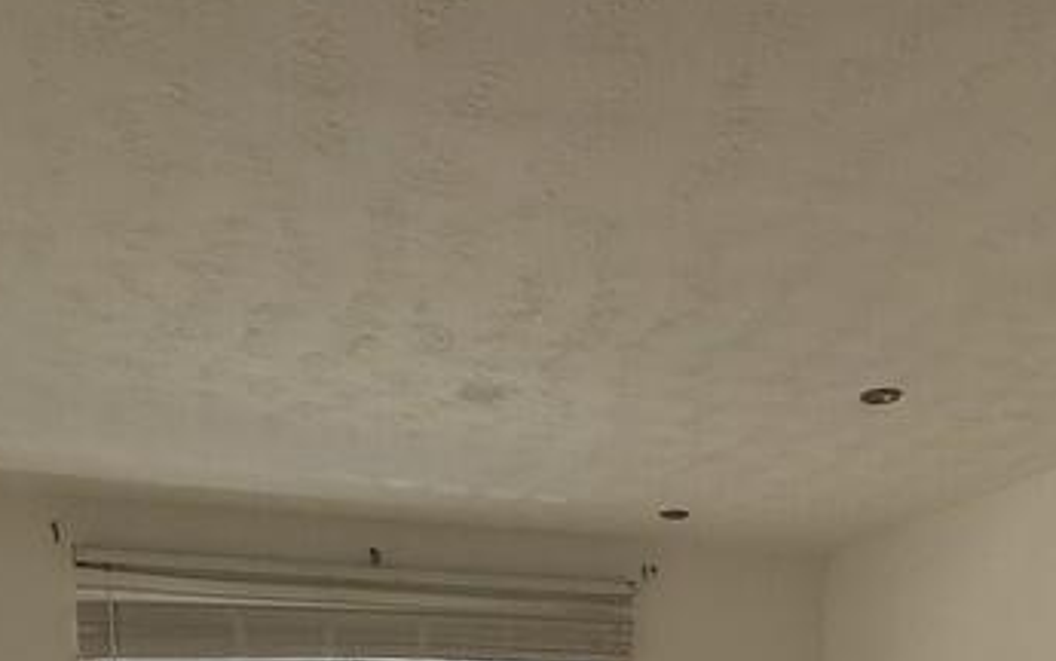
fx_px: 1267
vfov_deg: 22.1
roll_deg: -0.1
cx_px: 591
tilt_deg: -11.6
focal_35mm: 44
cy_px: 1086
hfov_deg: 45.2
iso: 64
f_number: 2.2
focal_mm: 2.22
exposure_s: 1/193
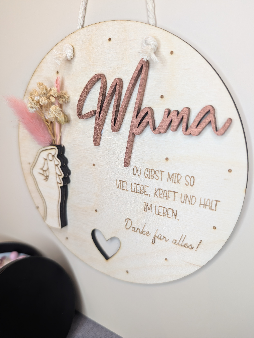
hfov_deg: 56.9
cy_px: 169
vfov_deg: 71.5
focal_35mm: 24
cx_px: 127
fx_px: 234
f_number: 1.68
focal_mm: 6.9
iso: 106
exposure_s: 1/89
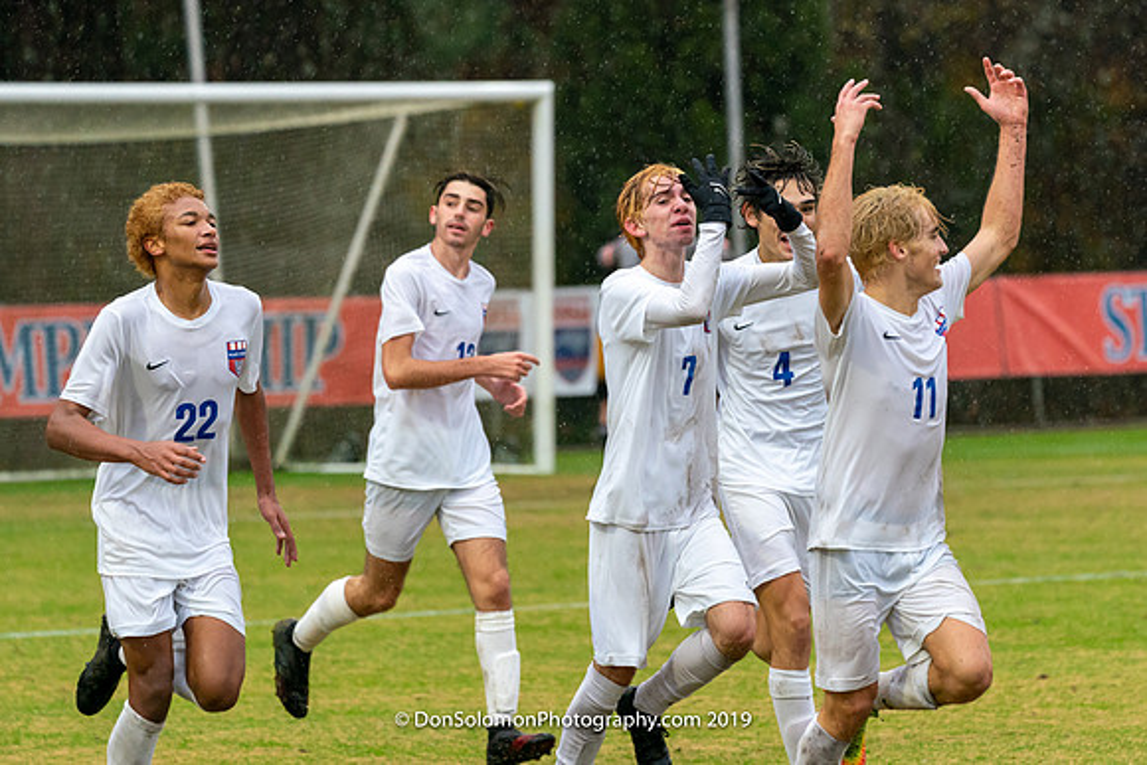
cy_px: 372
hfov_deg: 6.4
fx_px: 10191
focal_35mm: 320
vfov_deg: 4.3
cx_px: 689
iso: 3200
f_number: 5.6
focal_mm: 247
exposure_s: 1/1000
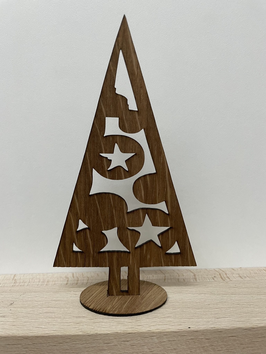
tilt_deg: -7.3
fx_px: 266
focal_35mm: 26
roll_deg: +0.1
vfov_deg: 67.3
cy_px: 177
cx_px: 133
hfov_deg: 53.1
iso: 100
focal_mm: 4.2
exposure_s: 1/50
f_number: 1.6
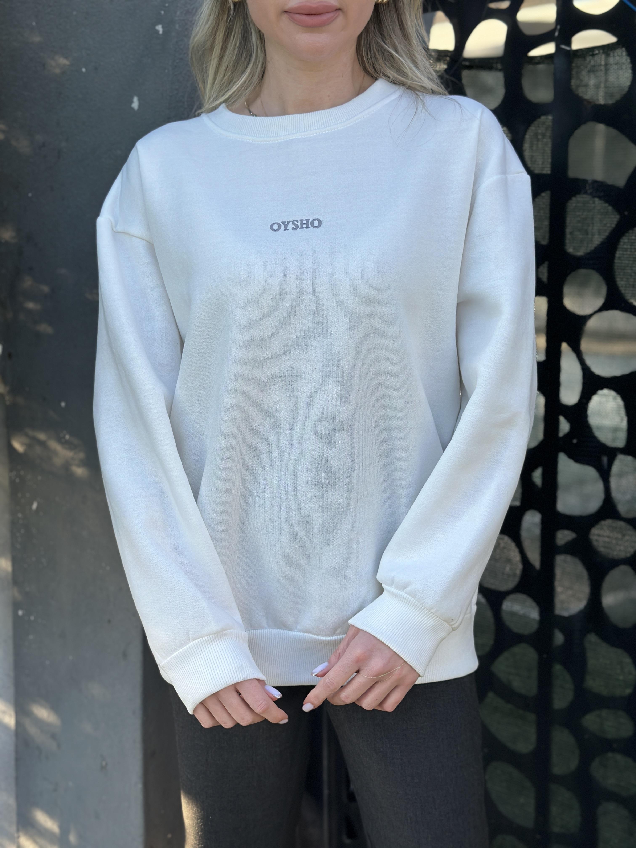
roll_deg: +0.9
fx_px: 1176
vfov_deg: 39.7
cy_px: 424
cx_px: 318
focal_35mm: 48
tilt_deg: -9.7
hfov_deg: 30.3
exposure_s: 1/880
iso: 80
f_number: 1.78
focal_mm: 6.86
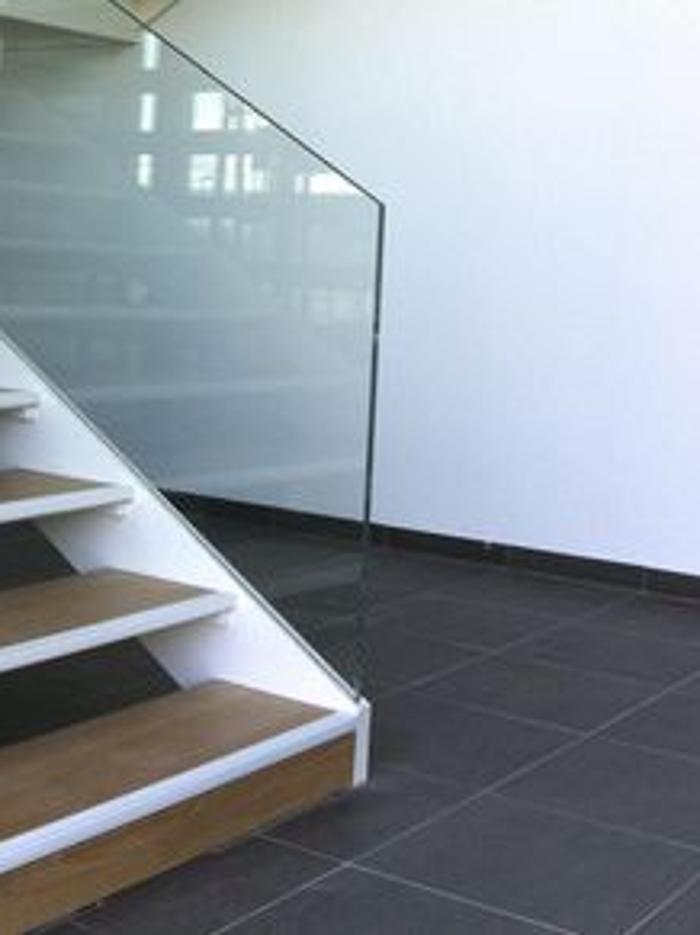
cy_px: 135
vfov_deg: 31.0
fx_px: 1619
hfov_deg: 24.4
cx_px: 284
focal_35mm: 60
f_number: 2.8
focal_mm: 3.85
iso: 80
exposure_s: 1/127
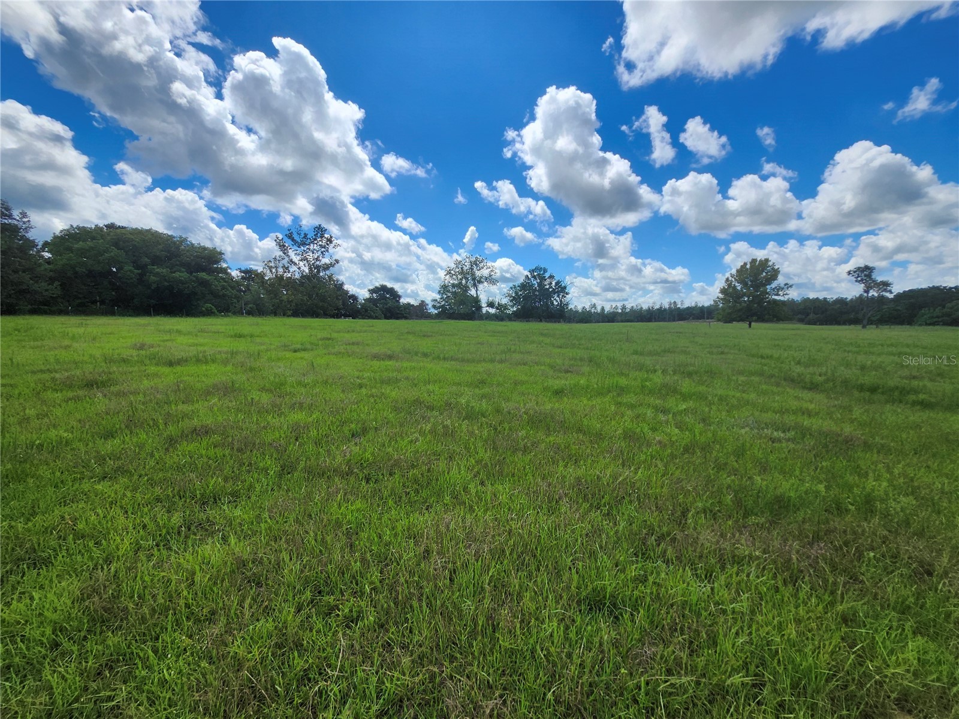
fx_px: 360
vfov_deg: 89.9
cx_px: 480
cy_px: 360
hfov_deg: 106.2
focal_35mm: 13
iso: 40
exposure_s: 1/2440
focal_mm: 1.74
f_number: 2.2
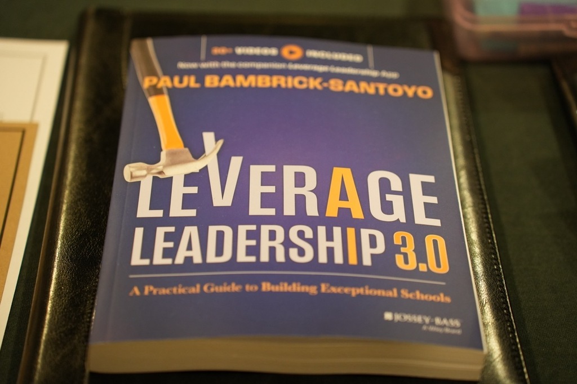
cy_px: 192
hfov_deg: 27.0
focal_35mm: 75
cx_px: 288
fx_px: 1202
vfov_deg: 18.2
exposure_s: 1/160
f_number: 2.8
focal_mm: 75
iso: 2000
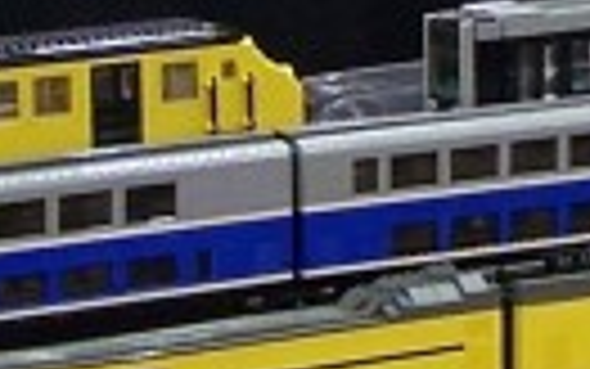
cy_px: 36
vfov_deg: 4.2
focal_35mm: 314
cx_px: 644
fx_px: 5051
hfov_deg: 6.7
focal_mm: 6.3
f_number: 2.8
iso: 80
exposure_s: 1/2
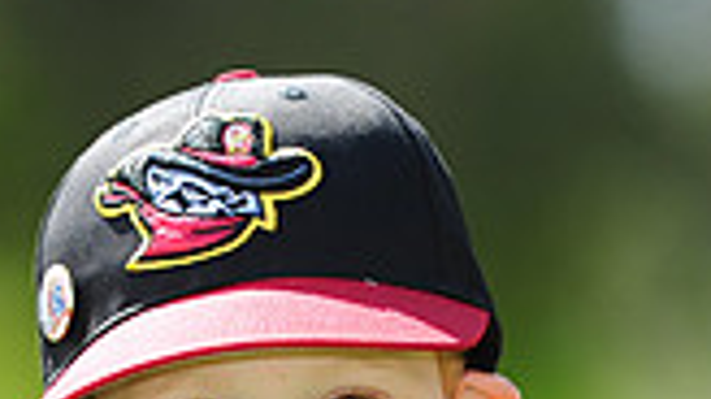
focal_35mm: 648
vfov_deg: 1.9
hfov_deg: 3.3
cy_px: 737
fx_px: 12209
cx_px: 264
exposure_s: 1/800
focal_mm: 175
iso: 200
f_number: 4.5
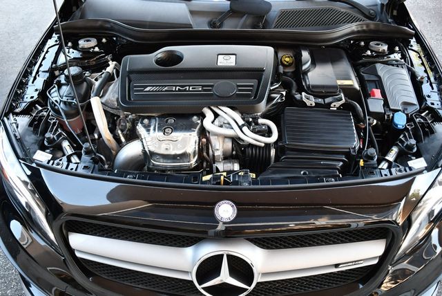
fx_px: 442
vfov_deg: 36.9
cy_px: 148
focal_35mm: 36
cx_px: 221
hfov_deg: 53.1
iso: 800
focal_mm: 18
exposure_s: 1/250
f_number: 3.5
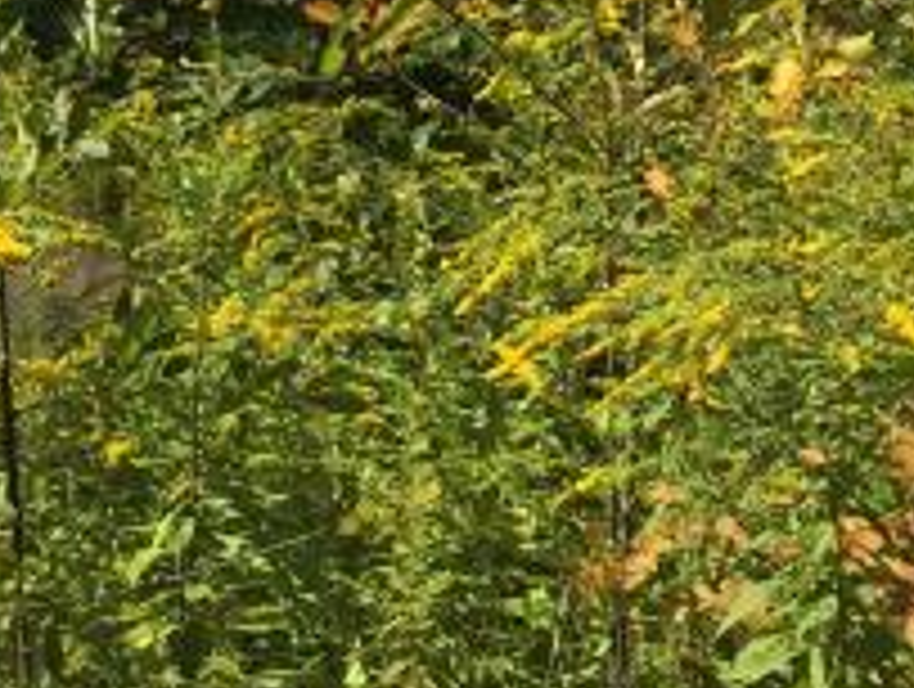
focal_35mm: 146
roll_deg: -1.1
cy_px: -288
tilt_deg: +4.8
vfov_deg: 9.9
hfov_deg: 12.7
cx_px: -495
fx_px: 3862
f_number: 2.2
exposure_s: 1/1980
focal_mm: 4.15
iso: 32
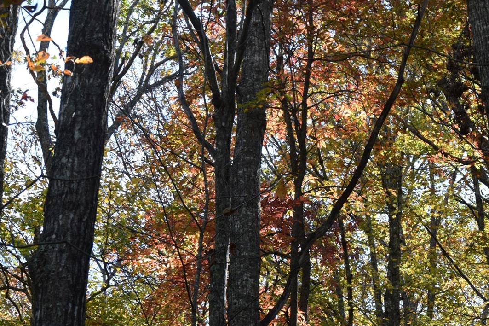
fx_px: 2158
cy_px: 158
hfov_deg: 12.8
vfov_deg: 8.6
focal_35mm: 159
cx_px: 423
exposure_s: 1/200
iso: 400
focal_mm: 55
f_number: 7.1
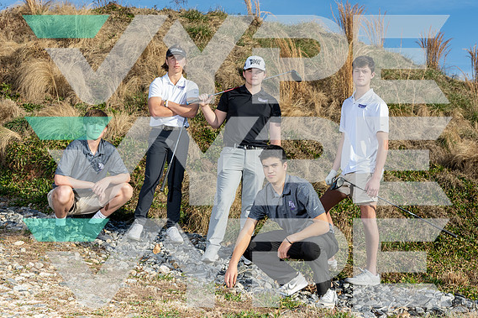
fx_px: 677
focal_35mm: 51
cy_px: 162
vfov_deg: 26.5
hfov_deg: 38.9
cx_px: 239
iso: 64
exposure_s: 1/200
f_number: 8
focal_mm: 50
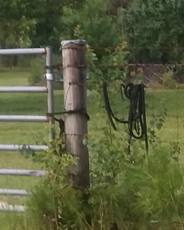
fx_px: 838
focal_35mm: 123
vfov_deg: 15.5
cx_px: -176
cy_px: 37
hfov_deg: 11.4
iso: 40
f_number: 1.9
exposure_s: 1/397
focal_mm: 2.47
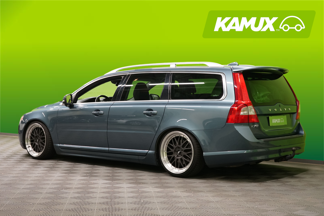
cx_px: 162
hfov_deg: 30.1
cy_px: 108
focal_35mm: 67
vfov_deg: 20.3
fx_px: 603
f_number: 5.6
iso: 800
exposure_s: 1/50
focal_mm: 67
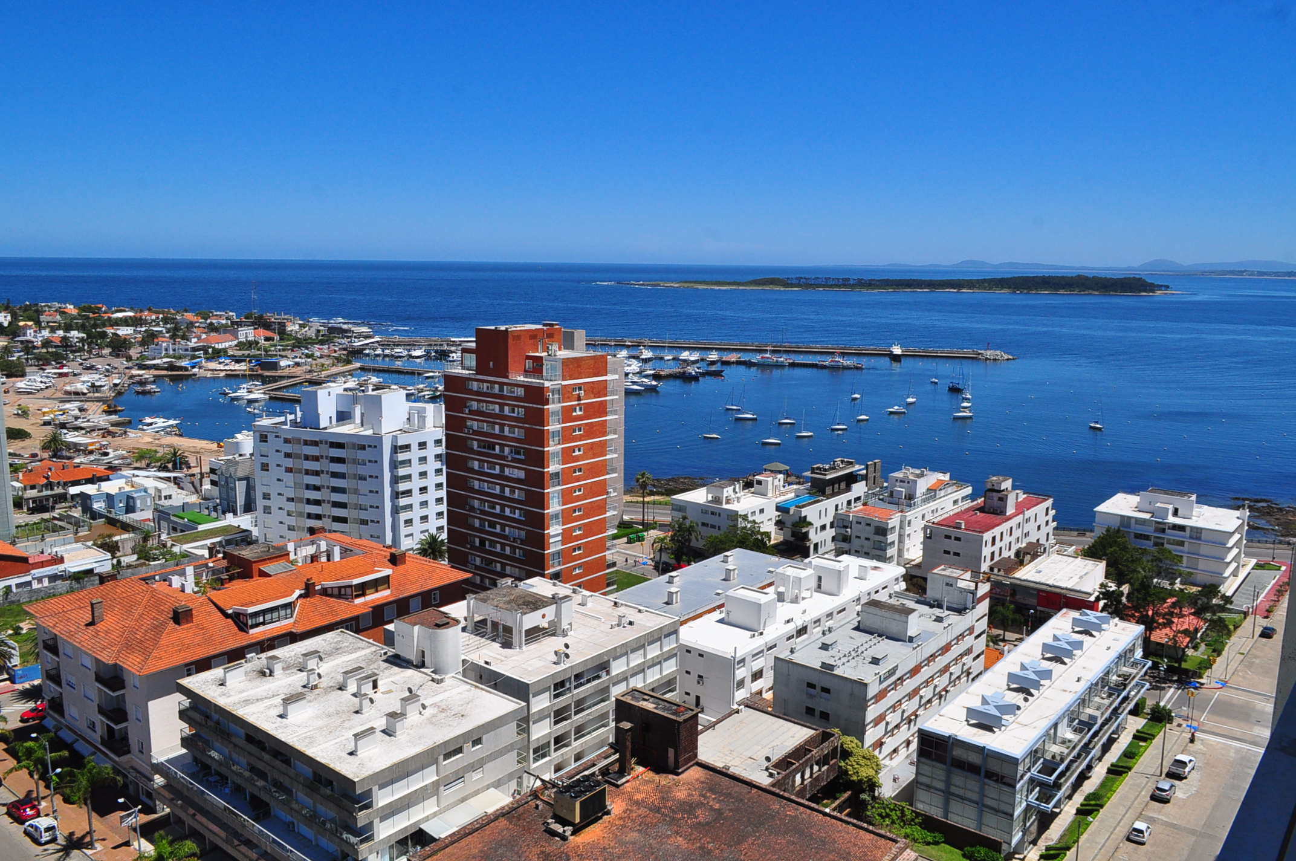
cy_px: 430
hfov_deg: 67.4
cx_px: 648
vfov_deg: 47.8
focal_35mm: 27
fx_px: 971
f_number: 14
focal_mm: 18
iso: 400
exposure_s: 1/800
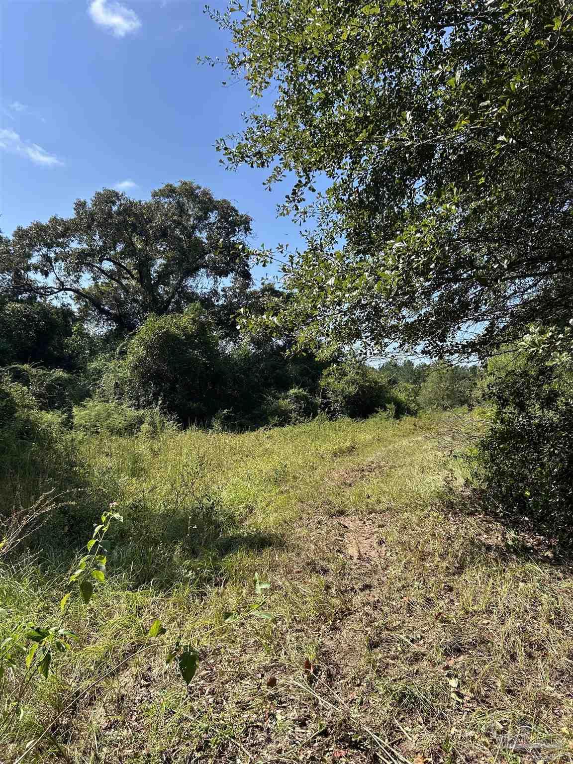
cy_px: 382
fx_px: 574
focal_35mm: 26
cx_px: 286
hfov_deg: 53.1
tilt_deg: +3.2
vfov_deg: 67.3
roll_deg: -1.6
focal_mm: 5.7
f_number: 1.5
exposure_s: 1/2045
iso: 50
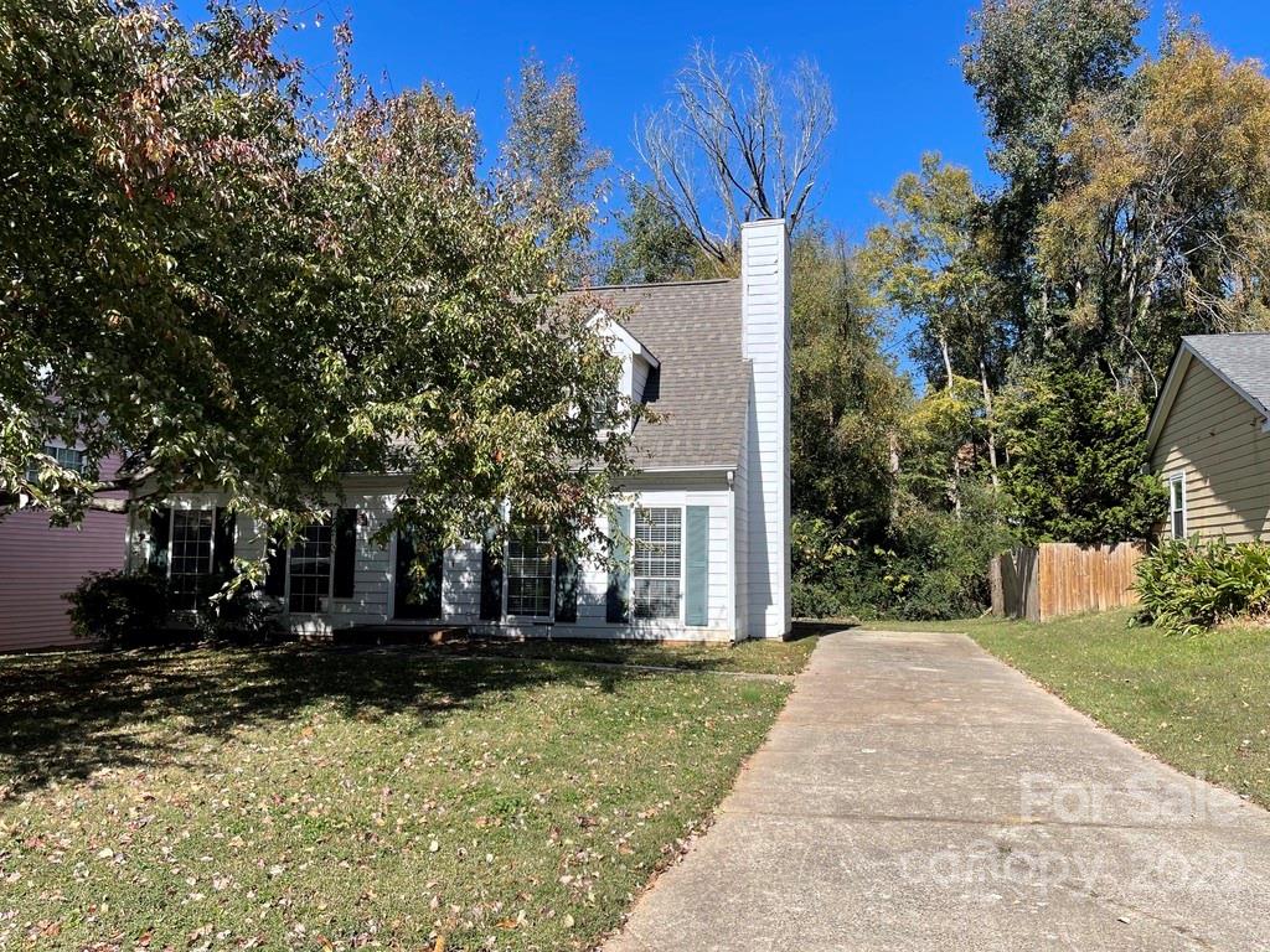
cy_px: 476
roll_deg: +0.9
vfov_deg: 53.1
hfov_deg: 67.3
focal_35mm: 26
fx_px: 954
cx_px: 635
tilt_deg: +2.9
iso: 32
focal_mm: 5.1
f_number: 1.6
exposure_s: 1/2203
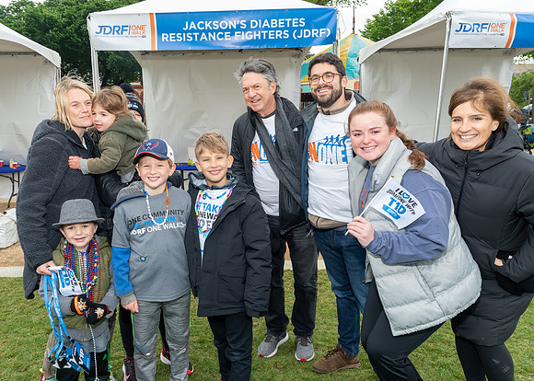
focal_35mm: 27
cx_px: 225
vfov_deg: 49.5
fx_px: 412
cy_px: 175
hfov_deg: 65.4
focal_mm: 16
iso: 250
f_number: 6.3
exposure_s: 1/250
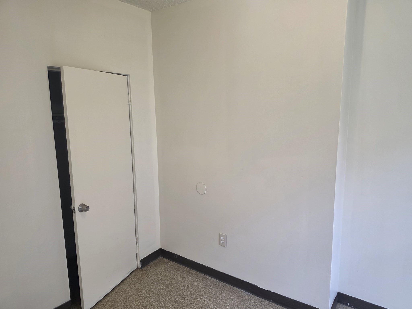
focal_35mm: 23
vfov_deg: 58.9
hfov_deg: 73.9
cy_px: 154
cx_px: 206
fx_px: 274
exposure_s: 1/120
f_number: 1.4
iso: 64
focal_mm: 6.5
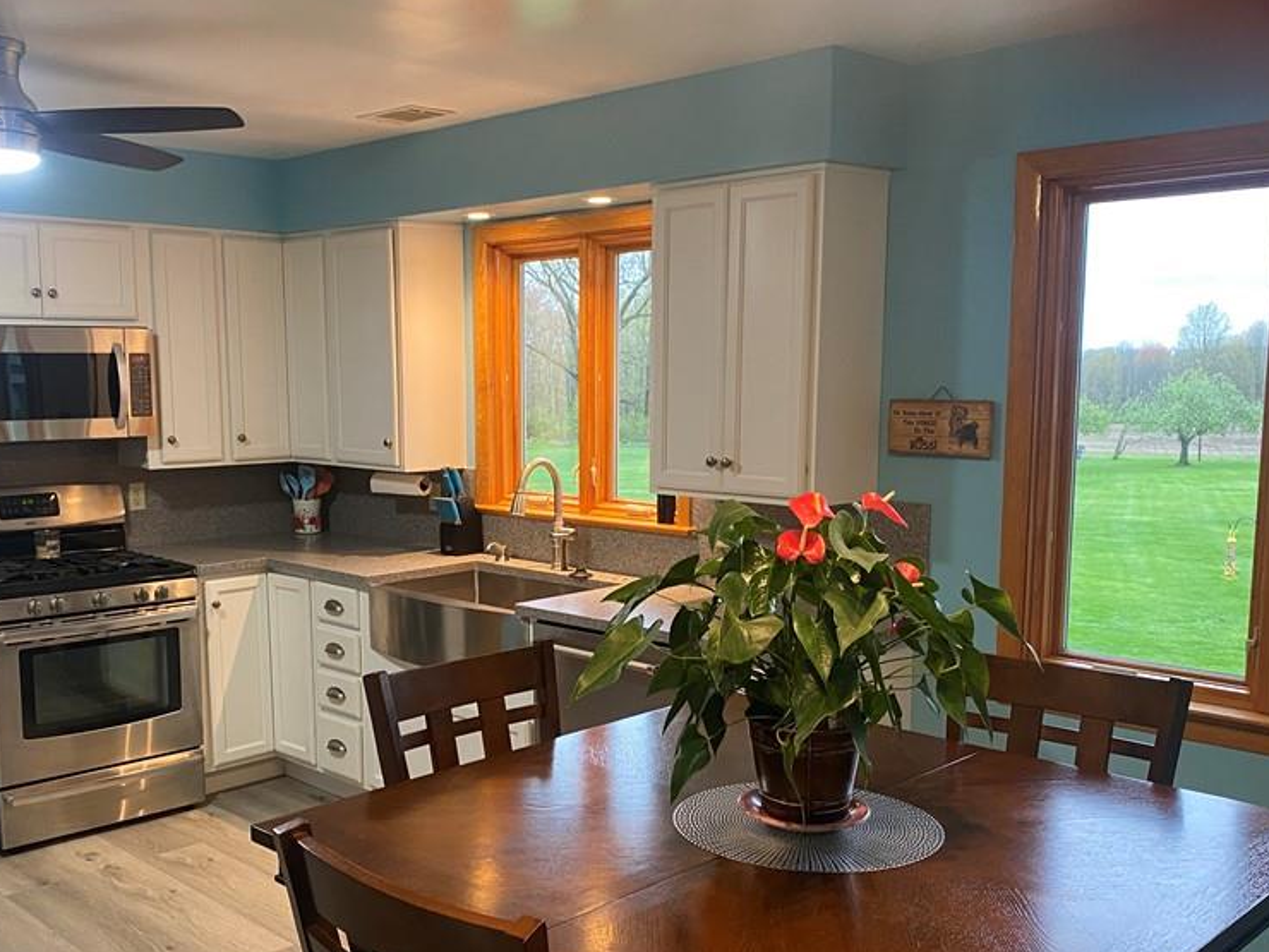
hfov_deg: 51.2
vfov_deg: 39.5
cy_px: 559
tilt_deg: -8.3
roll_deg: +0.3
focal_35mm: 36
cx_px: 550
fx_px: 1320
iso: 250
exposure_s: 1/60
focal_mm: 4.25
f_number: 1.8
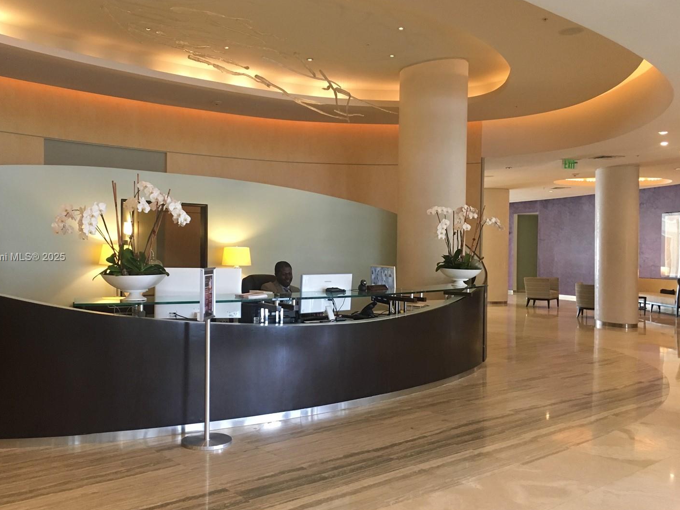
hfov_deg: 55.2
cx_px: 297
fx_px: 648
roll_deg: -1.5
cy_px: 258
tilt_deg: -0.9
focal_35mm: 33
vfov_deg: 43.0
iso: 160
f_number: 2.2
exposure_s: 1/30
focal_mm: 4.15
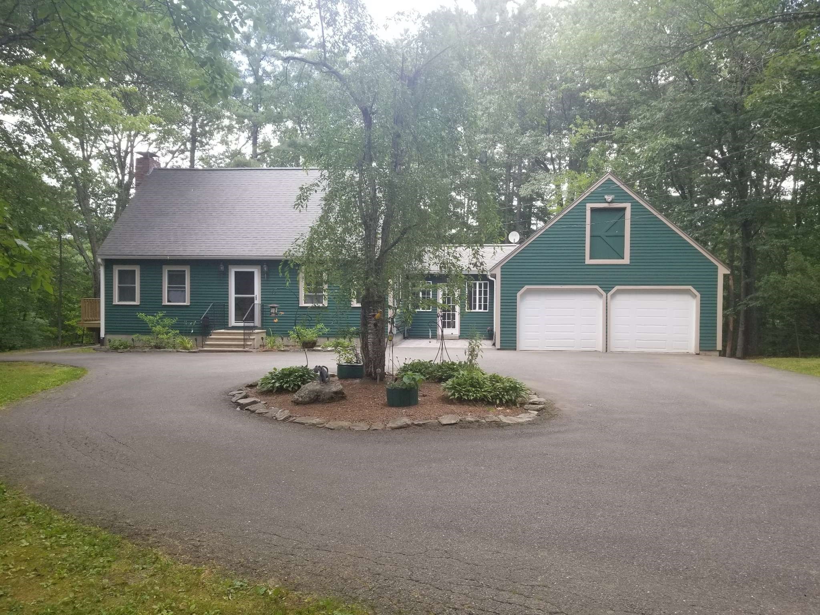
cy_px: 308
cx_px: 410
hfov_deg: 67.3
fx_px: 616
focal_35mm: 26
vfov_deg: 53.1
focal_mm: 4.3
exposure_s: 1/184
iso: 50
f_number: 1.7
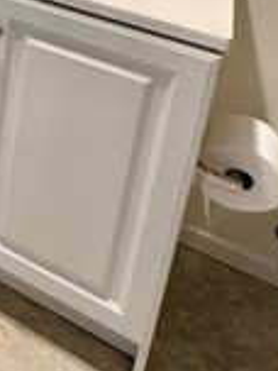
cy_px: -156
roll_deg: -0.1
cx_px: -239
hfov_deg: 18.6
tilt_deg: -18.3
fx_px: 632
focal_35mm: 59
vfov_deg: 25.9
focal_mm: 2.22
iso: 100
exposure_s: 1/120
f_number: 2.2
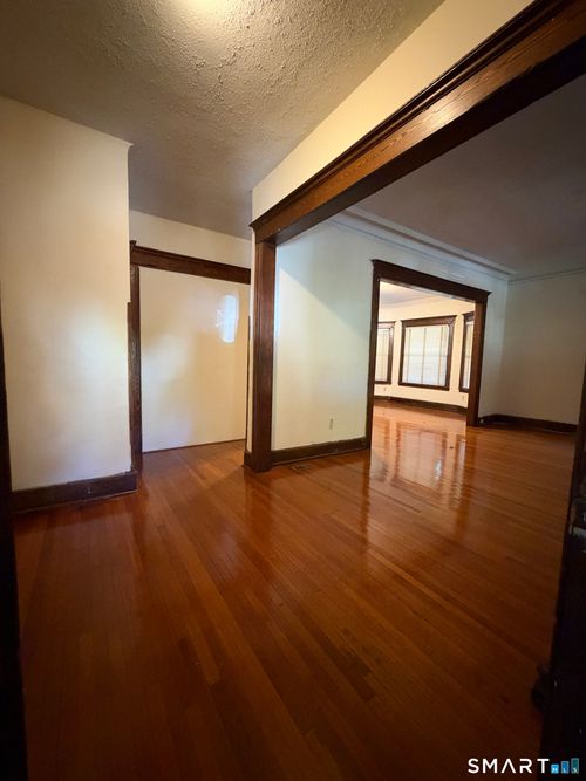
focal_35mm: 14
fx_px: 316
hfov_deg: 85.7
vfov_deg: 102.1
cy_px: 390
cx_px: 293
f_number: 2.2
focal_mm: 2.22
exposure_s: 1/40
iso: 1000
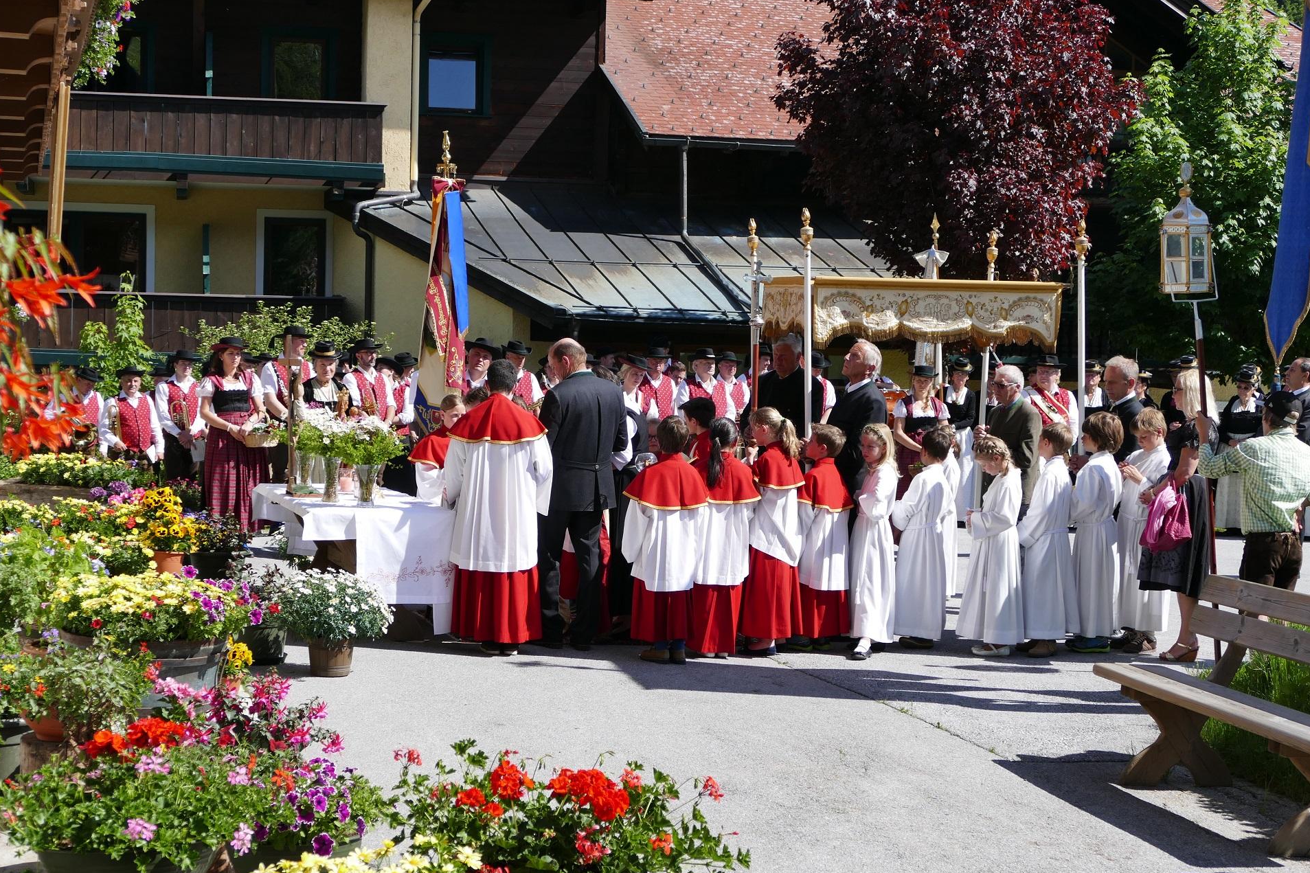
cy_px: 453
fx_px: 2110
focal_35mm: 58
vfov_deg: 23.4
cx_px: 609
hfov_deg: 34.5
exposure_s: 1/1300
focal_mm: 19.84
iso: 125
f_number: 3.4
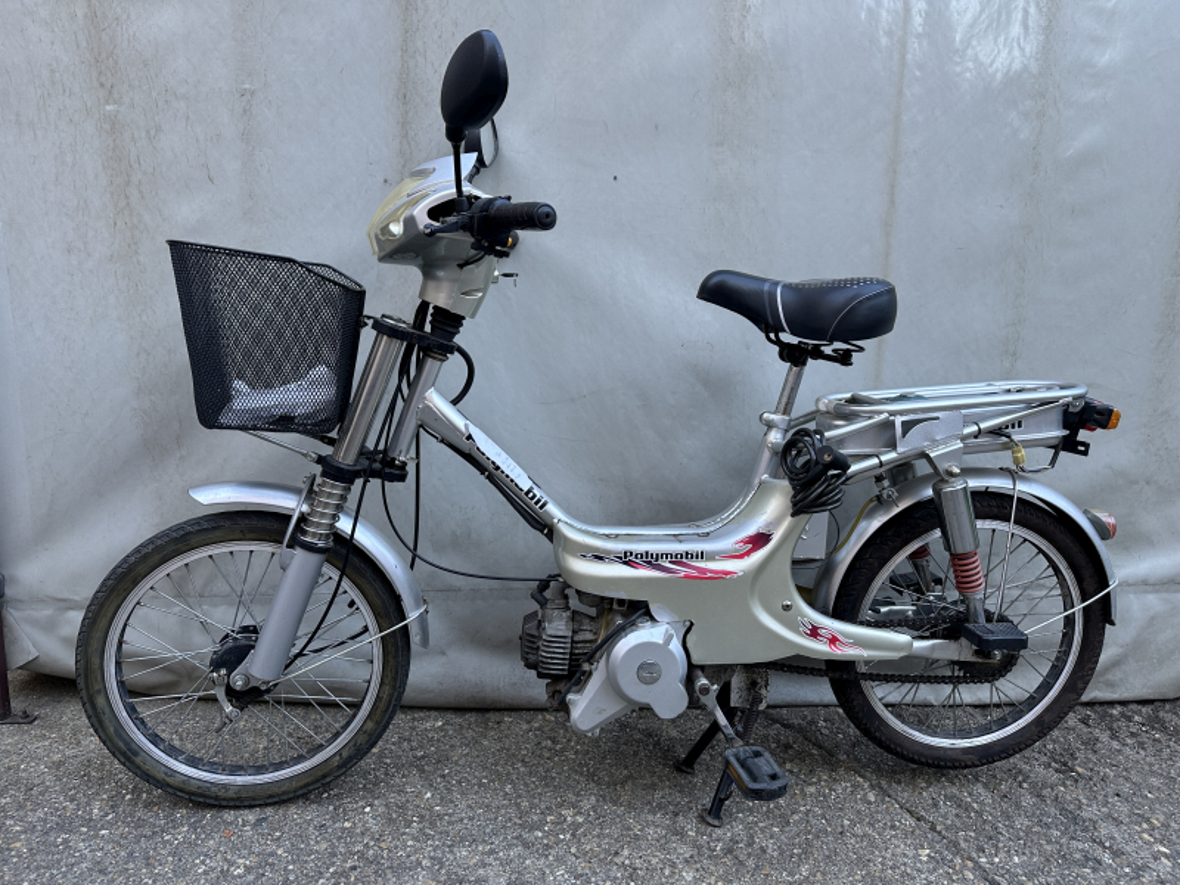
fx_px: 818
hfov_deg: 71.6
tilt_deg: -10.9
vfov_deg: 56.8
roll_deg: -0.7
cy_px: 442
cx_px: 590
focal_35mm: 24
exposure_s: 1/246
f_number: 1.78
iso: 80
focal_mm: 6.86
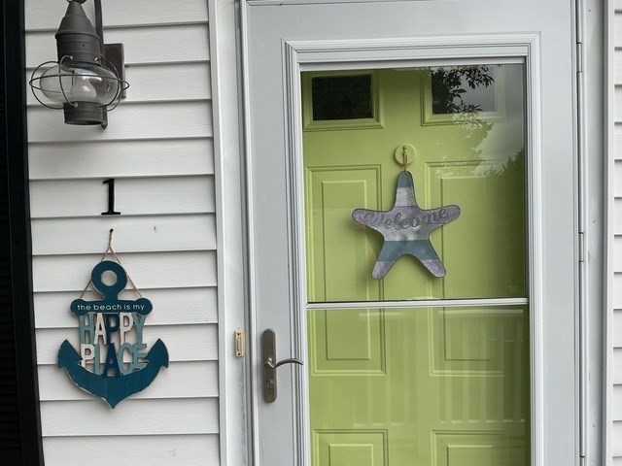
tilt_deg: -2.2
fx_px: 521
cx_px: 311
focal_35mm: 29
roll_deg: +0.2
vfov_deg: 48.2
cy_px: 233
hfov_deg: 61.7
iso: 16
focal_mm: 3
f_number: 1.8
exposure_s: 1/389
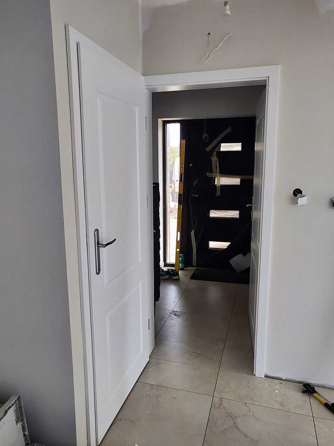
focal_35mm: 25
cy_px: 223
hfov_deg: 54.9
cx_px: 167
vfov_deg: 69.4
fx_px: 322
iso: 320
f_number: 1.7
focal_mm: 4.25
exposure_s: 1/50
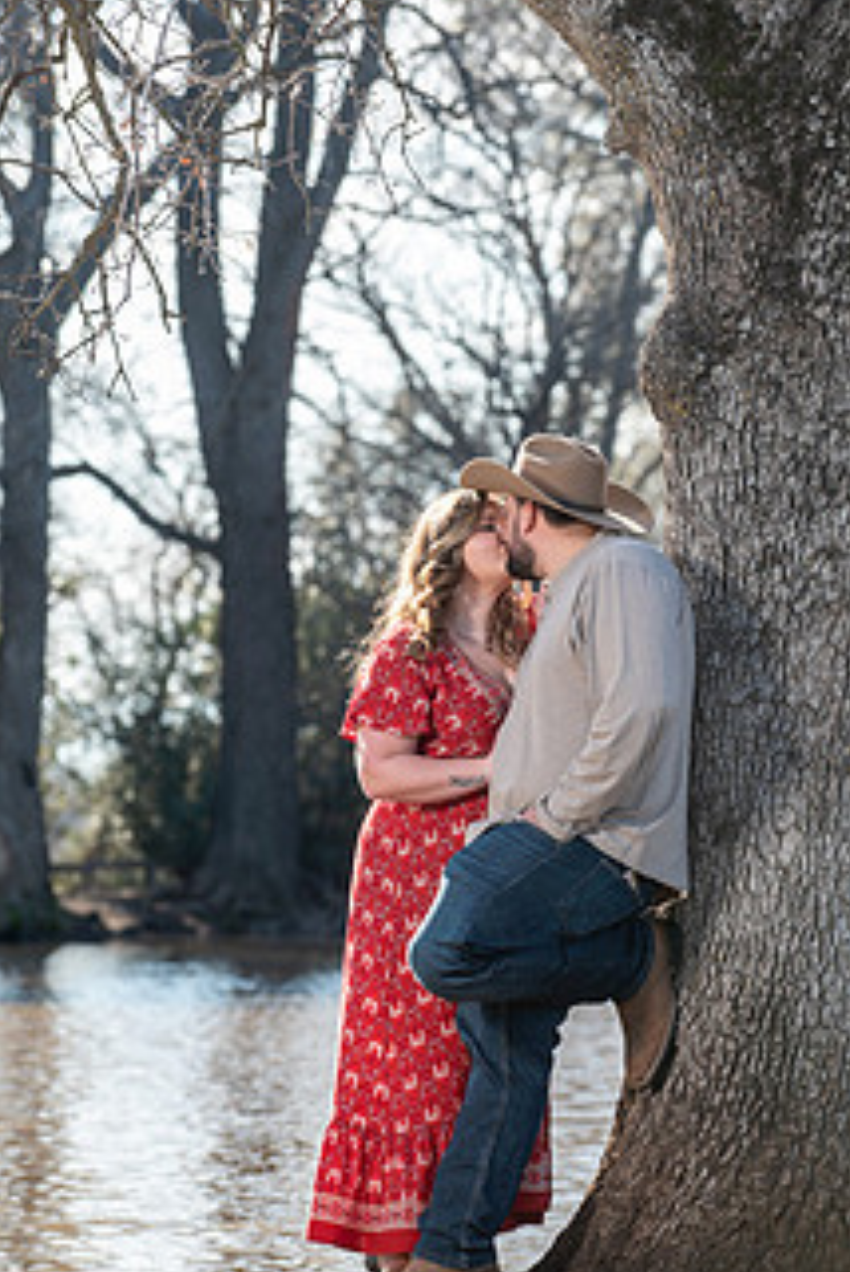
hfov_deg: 4.9
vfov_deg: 7.3
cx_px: 496
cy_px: 680
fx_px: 9930
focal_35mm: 281
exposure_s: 1/250
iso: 160
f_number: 5.6
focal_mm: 200
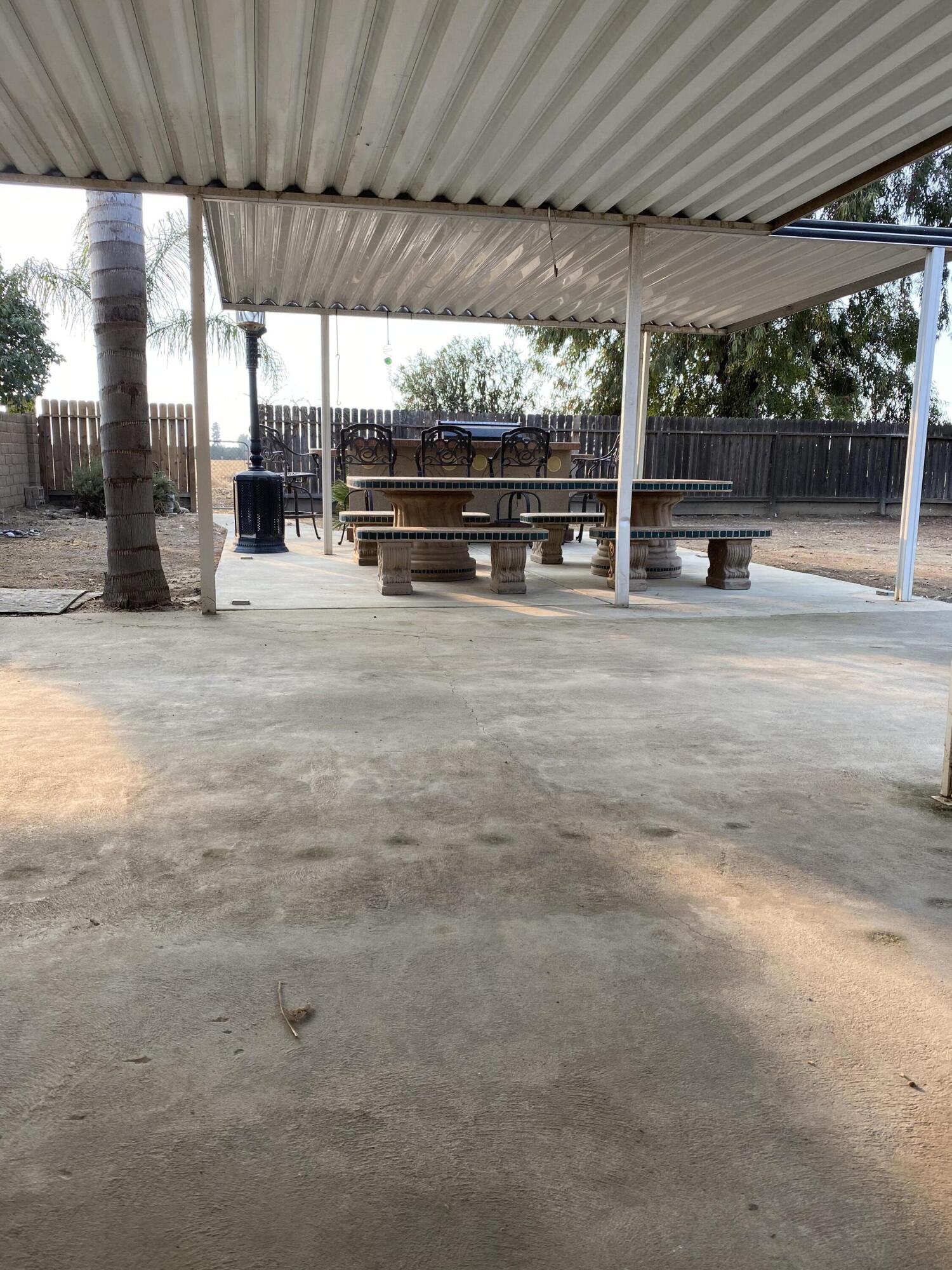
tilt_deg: -9.9
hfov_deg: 53.1
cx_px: 476
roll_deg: -0.6
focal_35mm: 26
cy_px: 635
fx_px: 953
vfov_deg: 67.3
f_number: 1.8
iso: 32
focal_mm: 4.25
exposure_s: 1/224
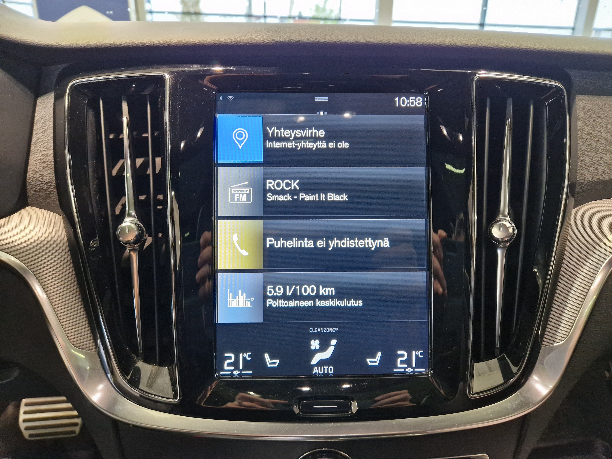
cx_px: 306
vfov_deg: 58.9
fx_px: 407
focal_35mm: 23
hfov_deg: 73.9
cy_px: 230
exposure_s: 1/100
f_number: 1.8
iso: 640
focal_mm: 5.4
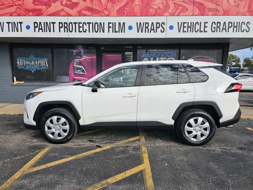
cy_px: 95
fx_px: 168
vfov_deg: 58.9
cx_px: 126
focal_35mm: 23
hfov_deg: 73.9
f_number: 1.7
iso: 10
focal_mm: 6.3
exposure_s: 1/681
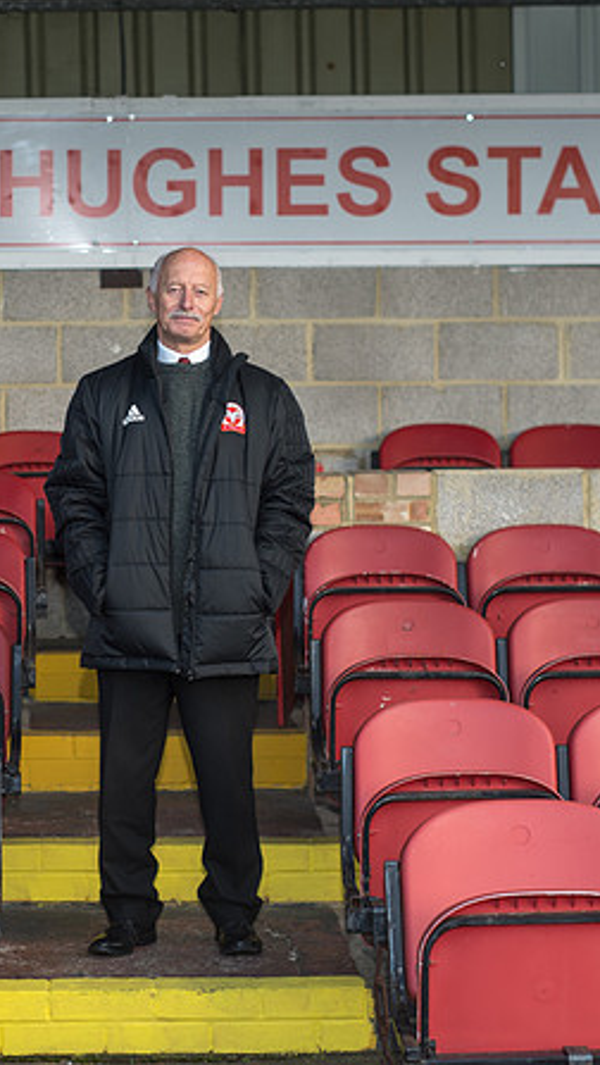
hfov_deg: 12.8
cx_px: 71
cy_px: 467
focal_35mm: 94
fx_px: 2654
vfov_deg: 22.7
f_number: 2.8
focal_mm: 50
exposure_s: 1/200
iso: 31
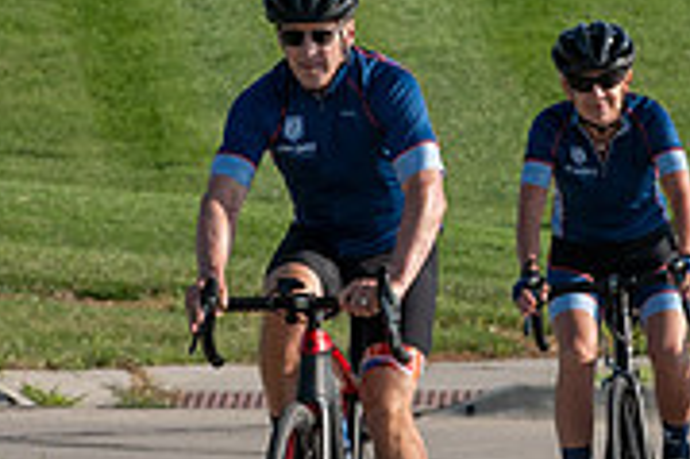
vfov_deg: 1.3
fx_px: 19857
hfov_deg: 2.0
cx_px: 482
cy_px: 301
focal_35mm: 1037
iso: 250
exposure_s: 1/1000
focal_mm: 200
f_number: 5.6
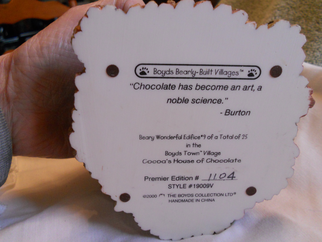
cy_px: 121
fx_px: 298
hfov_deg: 56.8
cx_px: 161
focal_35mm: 32
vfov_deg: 44.2
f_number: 3.5
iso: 400
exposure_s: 1/80
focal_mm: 5.8
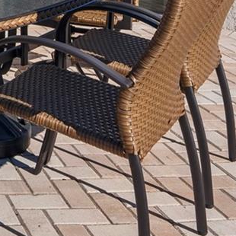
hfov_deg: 18.0
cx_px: -173
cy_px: -120
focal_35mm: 79
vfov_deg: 19.2
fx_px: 609
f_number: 8
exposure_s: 1/40
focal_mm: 18
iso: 100
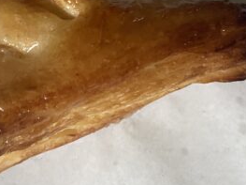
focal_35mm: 66
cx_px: 92
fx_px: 469
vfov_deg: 21.6
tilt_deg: -59.8
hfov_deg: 29.3
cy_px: 11
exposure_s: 1/46
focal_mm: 4.25
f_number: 1.8
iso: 500
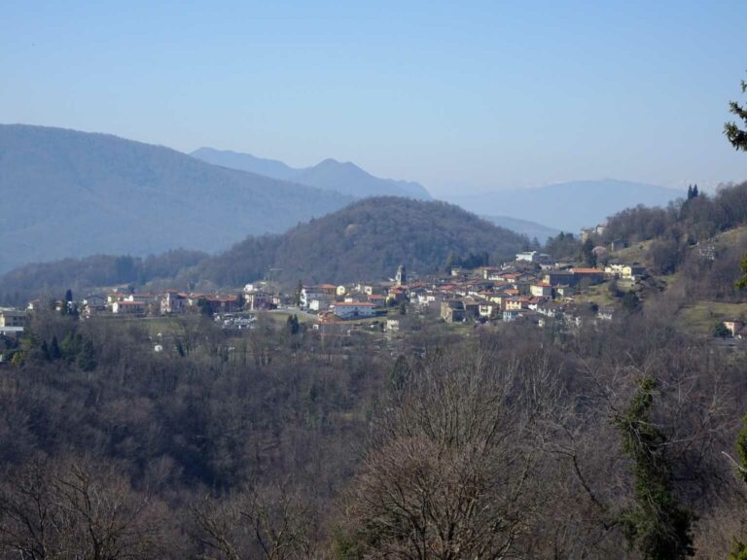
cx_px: 374
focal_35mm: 83
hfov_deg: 23.6
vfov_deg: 17.8
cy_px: 280
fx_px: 1791
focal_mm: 14.12
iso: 80
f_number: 5
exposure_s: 1/400
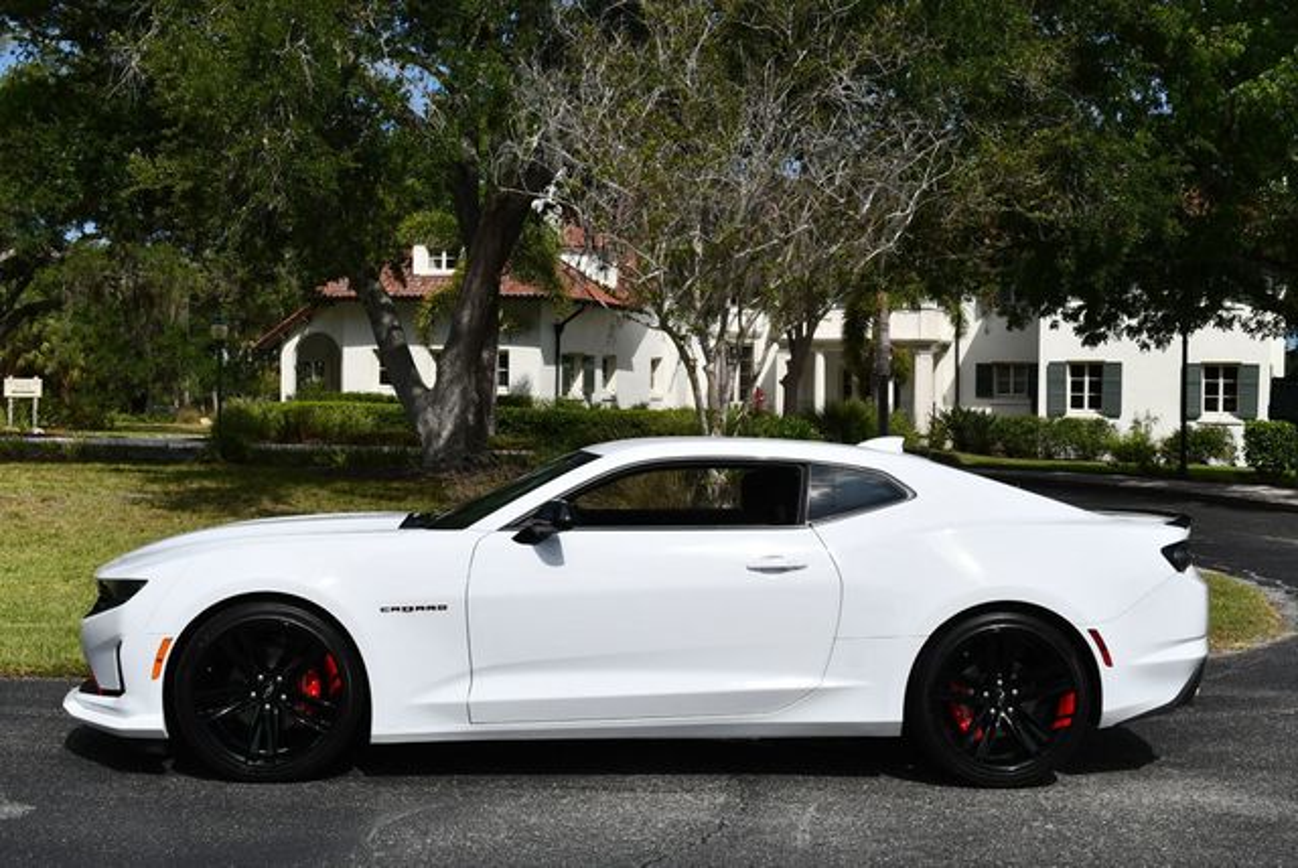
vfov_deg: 28.1
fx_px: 1732
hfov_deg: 41.1
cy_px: 434
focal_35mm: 48
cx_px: 649
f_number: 9
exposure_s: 1/400
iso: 100
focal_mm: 24
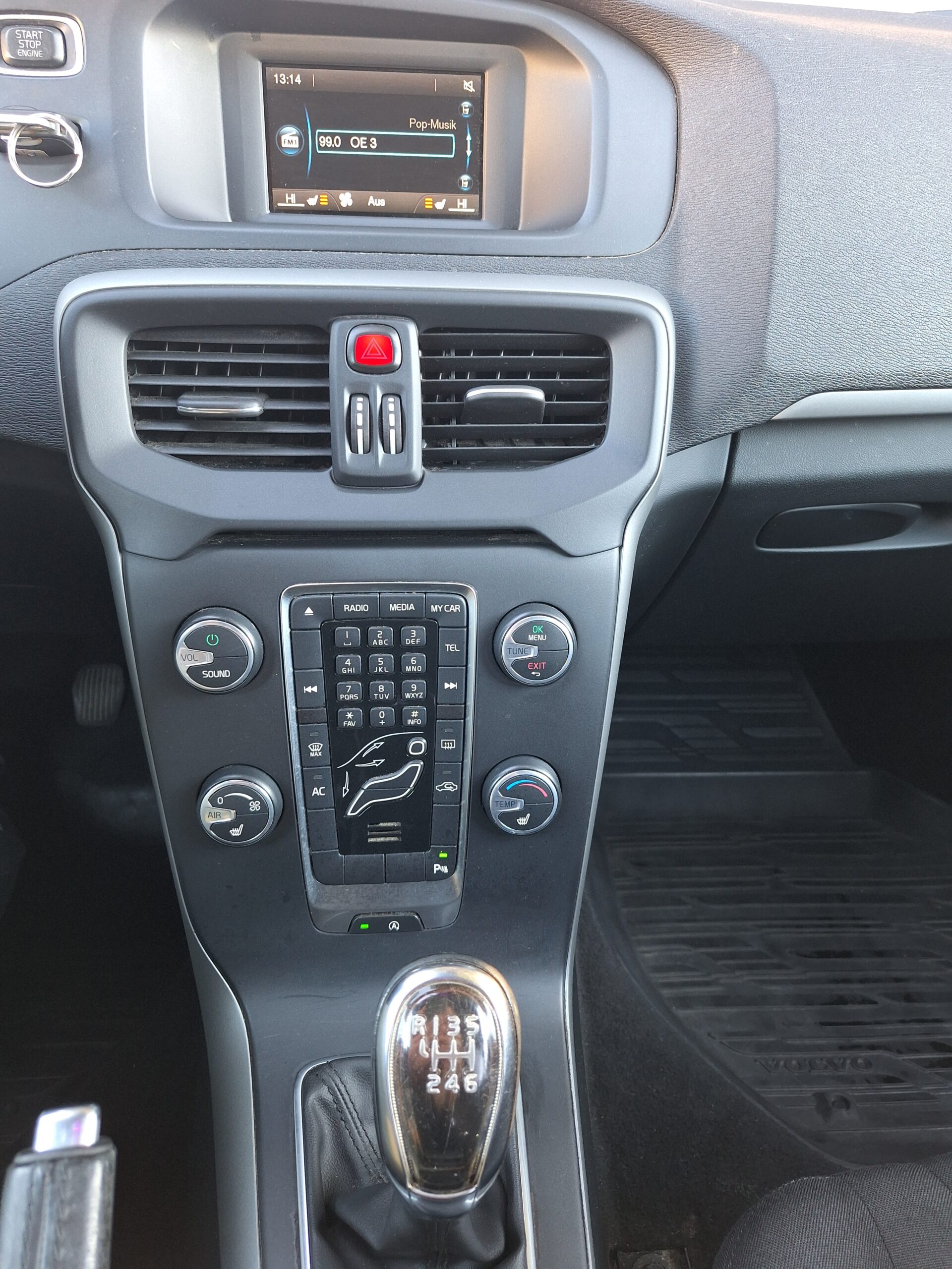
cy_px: 634
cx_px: 476
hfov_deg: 58.9
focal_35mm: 23
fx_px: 843
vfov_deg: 73.9
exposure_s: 1/50
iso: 250
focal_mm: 5.54
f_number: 1.8
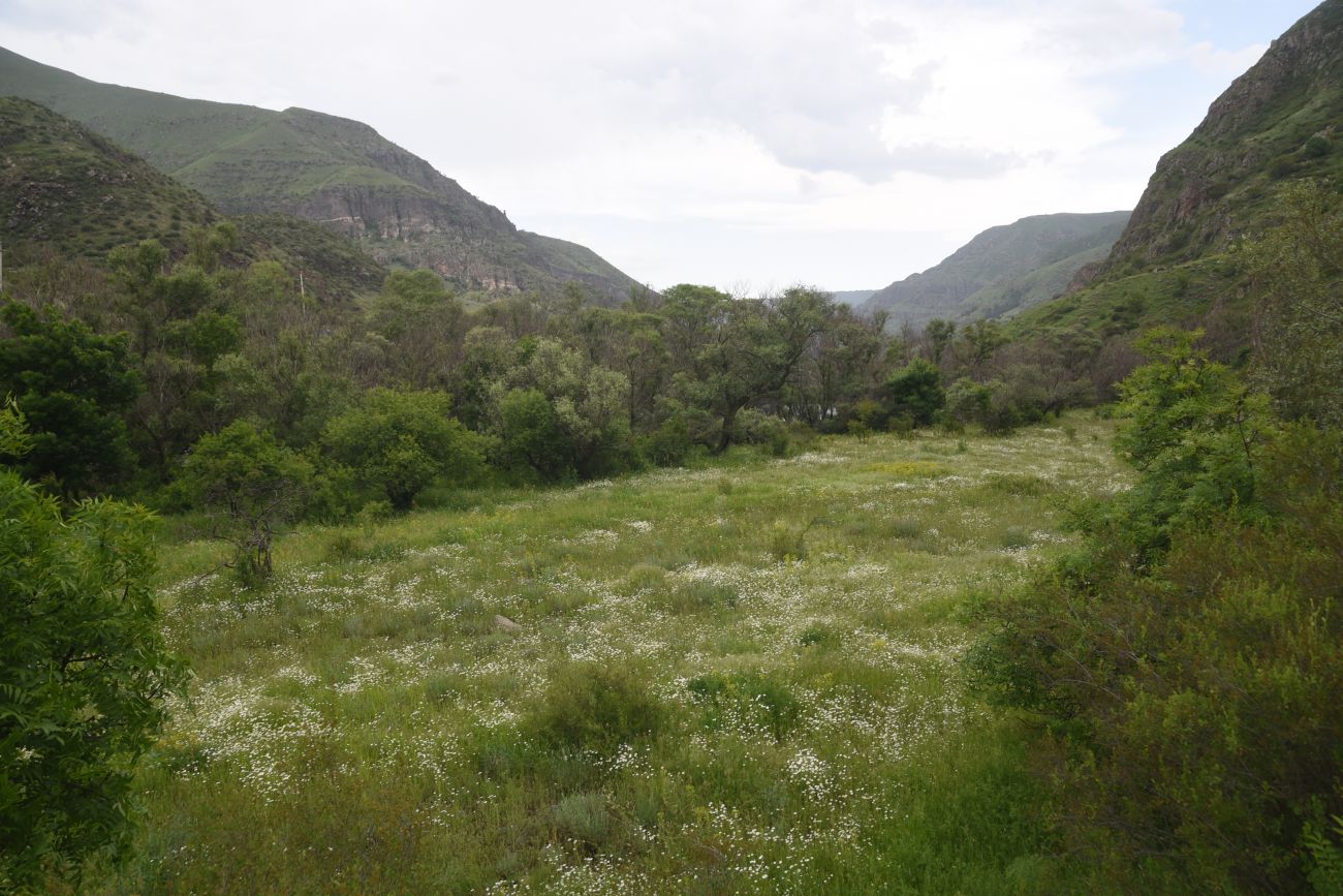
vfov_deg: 27.0
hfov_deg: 39.6
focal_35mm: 50
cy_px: 448
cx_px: 672
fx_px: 1865
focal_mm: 50
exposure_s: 1/125
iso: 320
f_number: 9
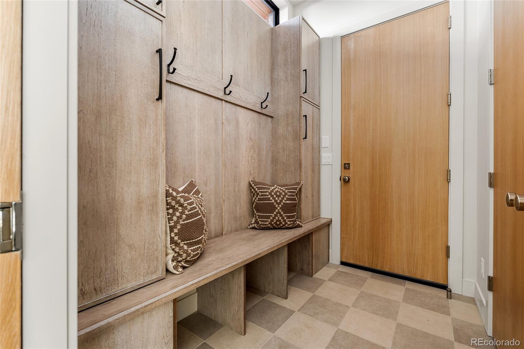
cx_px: 262
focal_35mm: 16
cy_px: 174
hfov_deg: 96.7
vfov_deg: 73.7
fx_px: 233
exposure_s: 1/2
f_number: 8
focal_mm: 16
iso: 200
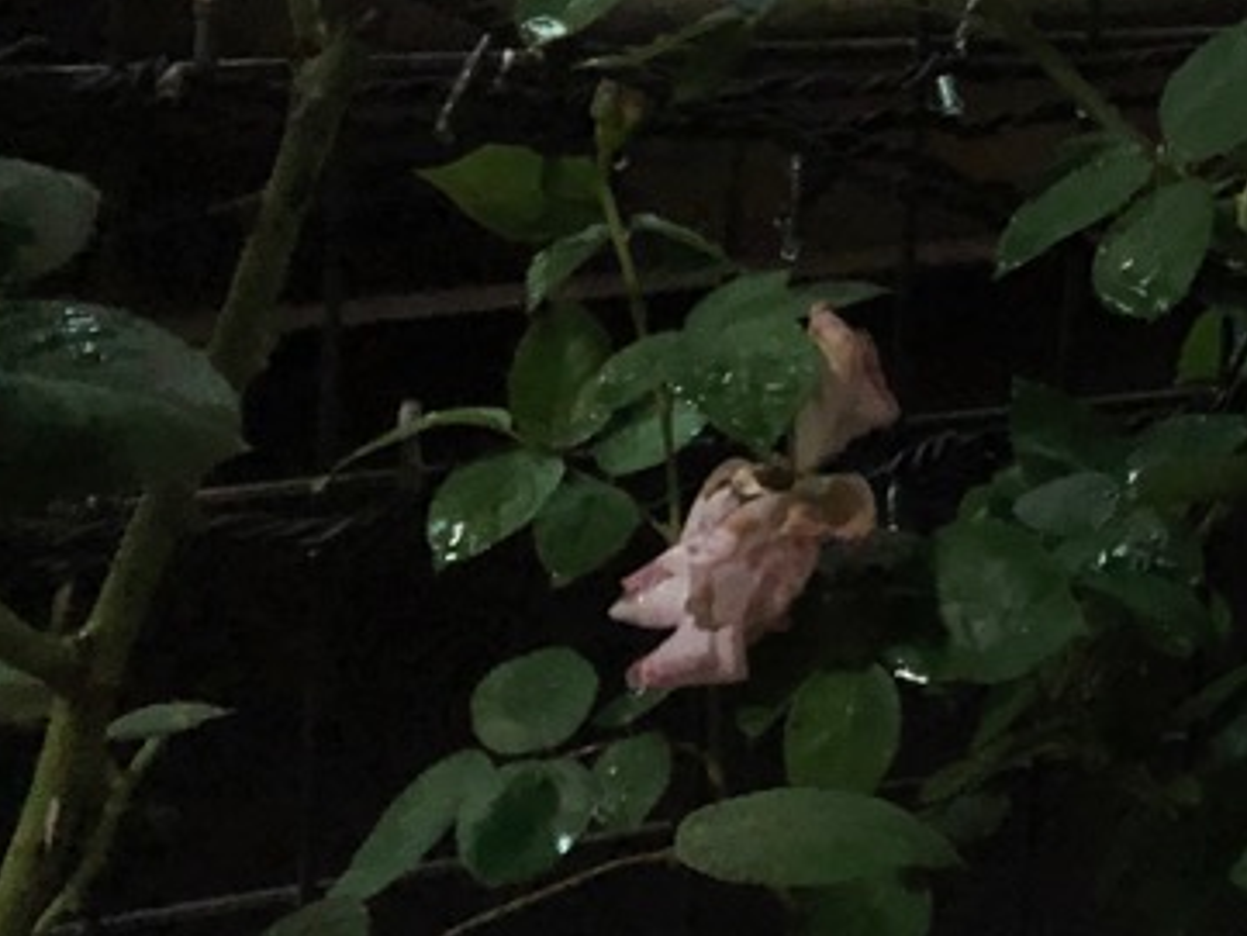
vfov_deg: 15.5
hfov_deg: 17.9
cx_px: 2062
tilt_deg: -7.2
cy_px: -79
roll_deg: -7.6
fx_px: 3351
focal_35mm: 93
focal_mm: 4
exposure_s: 1/4
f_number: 1.8
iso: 125
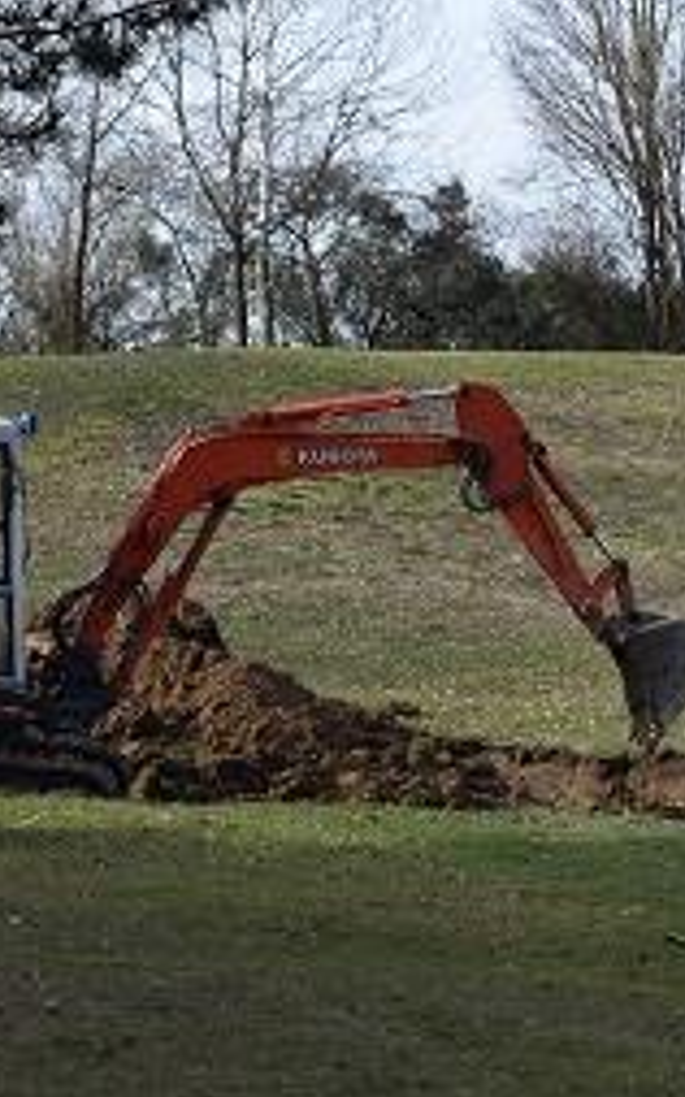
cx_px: -100
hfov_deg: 11.1
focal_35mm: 116
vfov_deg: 18.0
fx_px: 3467
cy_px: 551
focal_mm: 50
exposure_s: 1/250
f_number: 8
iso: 200
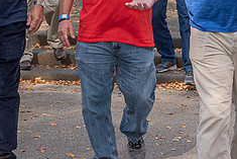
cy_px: -67
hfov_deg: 15.1
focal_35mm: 133
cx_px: -6
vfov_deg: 10.1
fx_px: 876
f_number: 11
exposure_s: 1/250
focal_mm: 40
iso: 500
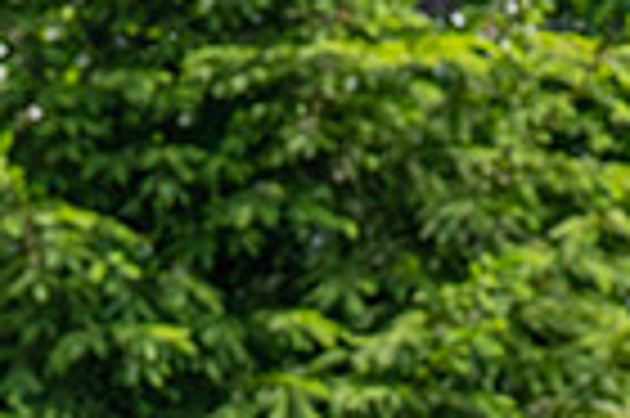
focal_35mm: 686
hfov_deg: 3.0
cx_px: 420
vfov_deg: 2.0
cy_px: 1245
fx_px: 11991
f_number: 5
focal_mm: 70
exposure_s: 1/2000
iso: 200
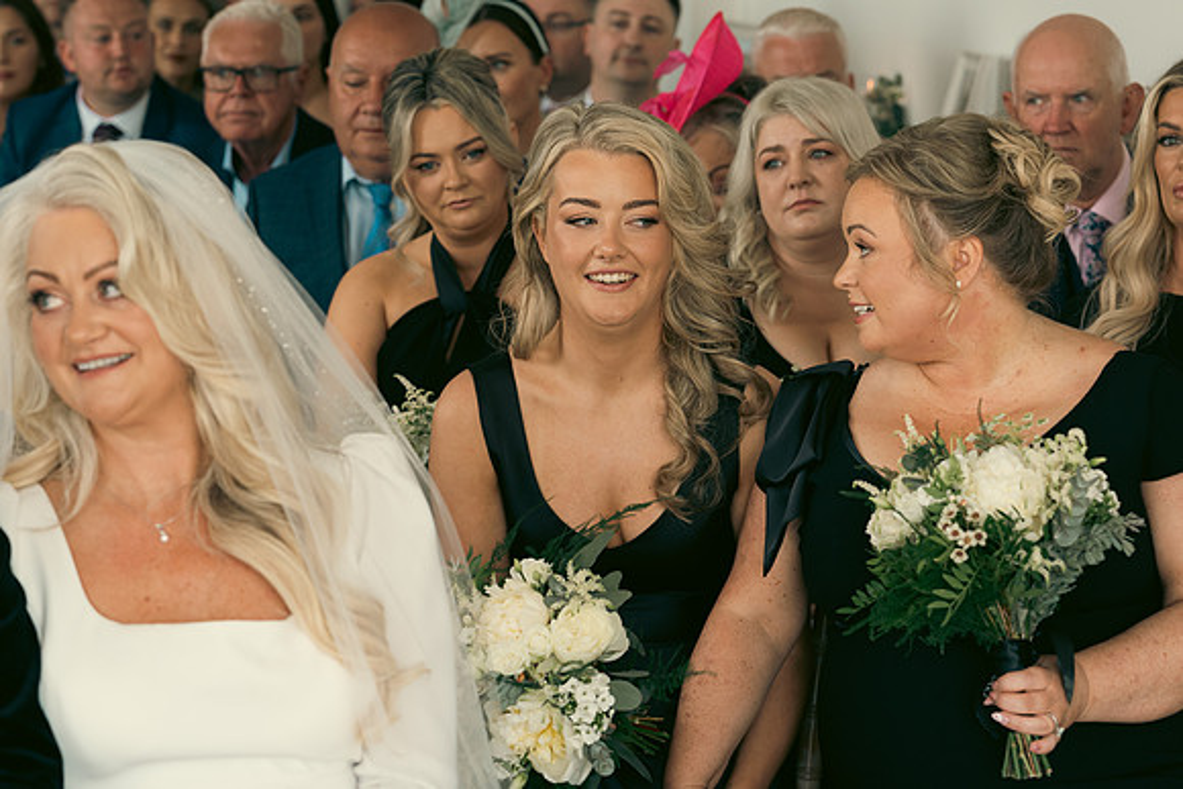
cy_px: 394
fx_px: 3451
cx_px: 592
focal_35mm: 105
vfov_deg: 13.0
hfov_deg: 19.5
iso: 320
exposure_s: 1/160
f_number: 3.5
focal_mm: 70
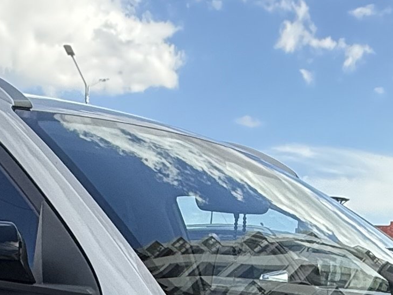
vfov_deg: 16.3
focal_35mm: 77
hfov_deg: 25.2
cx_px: 134
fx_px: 874
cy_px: 519
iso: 50
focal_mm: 2.22
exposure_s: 1/734
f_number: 2.2
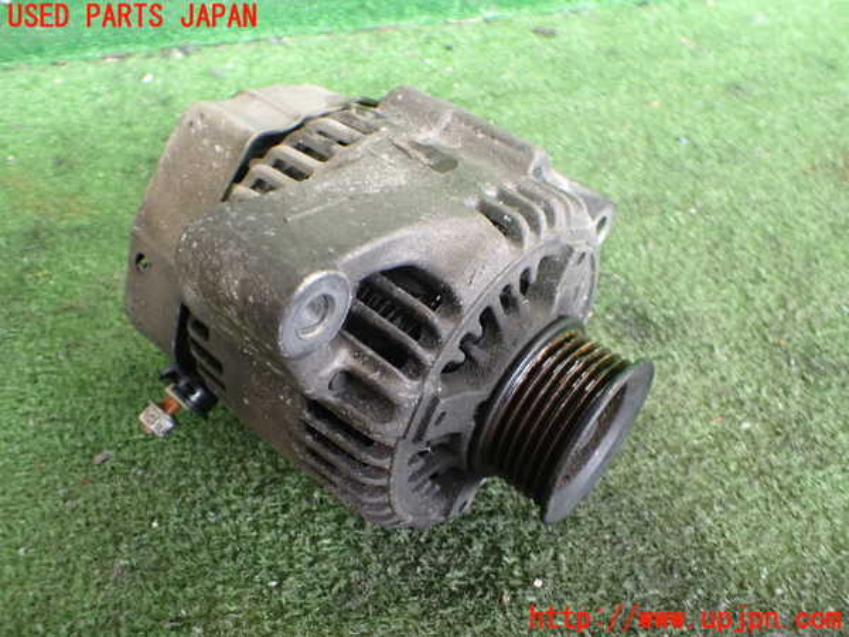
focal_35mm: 30
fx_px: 736
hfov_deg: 60.0
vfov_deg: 46.8
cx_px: 424
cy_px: 318
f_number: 2.3
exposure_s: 1/80
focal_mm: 5.4
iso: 800
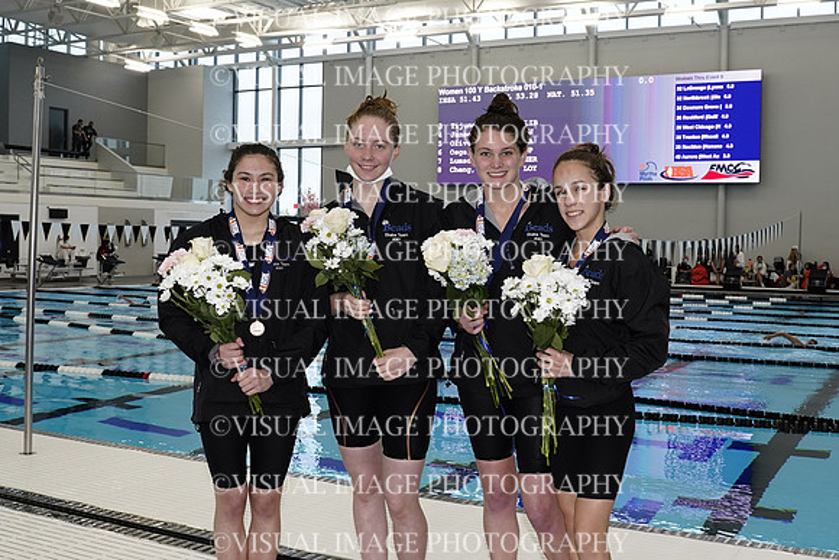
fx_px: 979
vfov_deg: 31.9
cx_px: 420
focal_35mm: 42
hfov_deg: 46.4
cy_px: 280
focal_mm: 28
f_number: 5.6
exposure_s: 1/200
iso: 1250
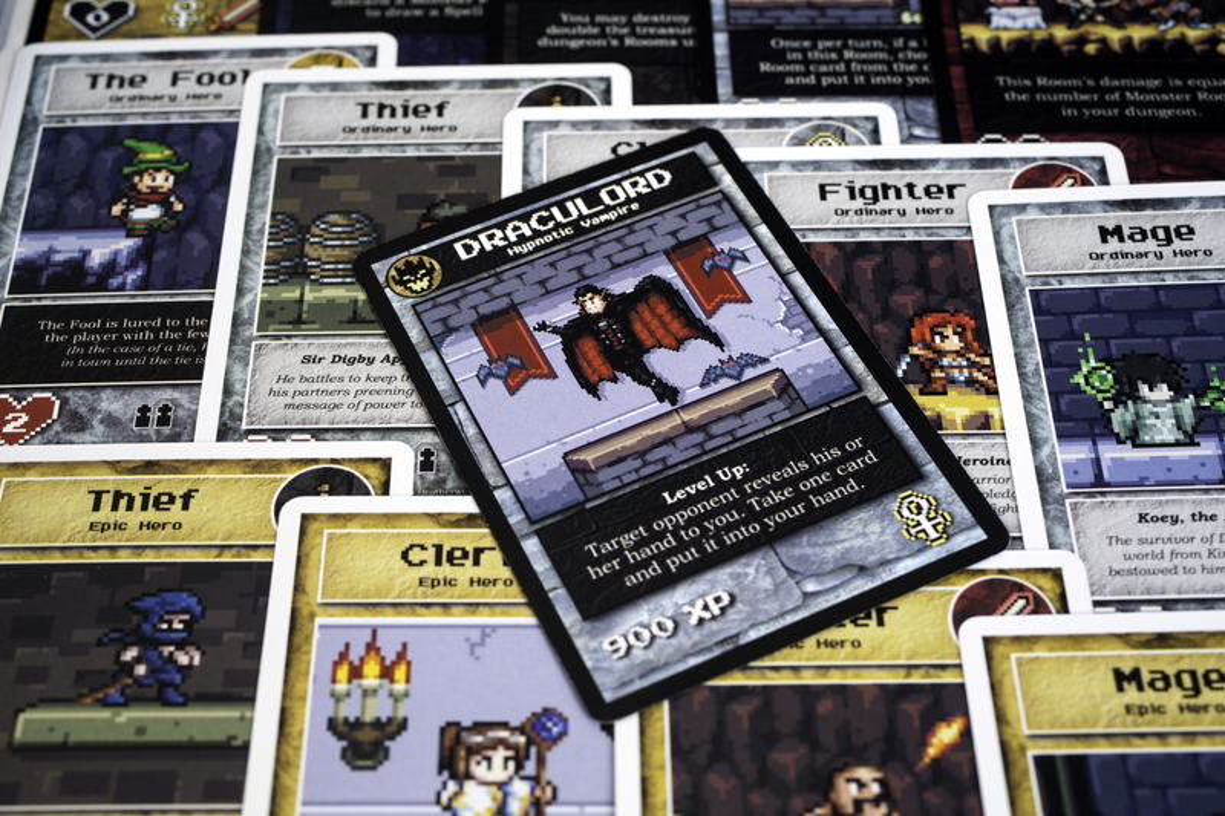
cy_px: 408
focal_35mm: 50
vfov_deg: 27.0
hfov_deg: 39.6
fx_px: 1701
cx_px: 612
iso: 100
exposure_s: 1/125
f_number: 9
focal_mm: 50
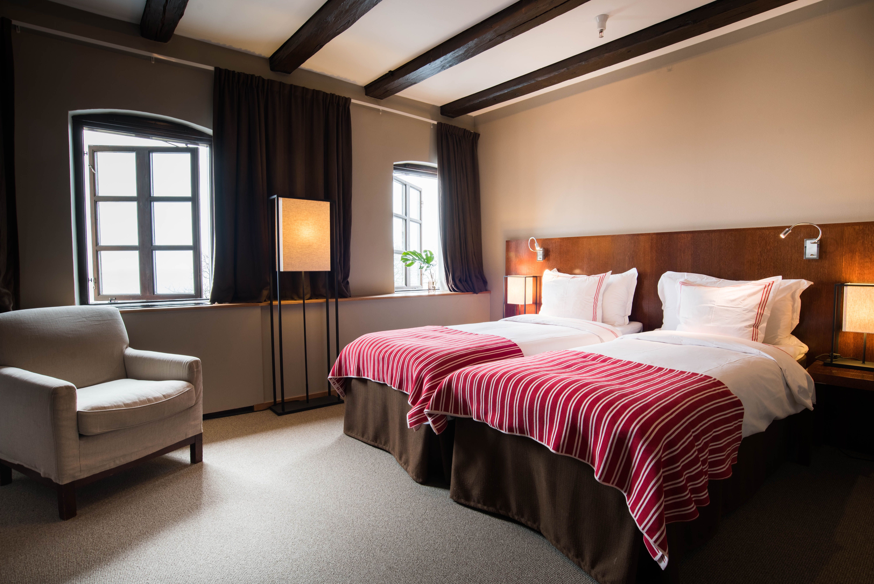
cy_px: 292
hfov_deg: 90.0
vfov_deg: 67.4
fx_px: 437
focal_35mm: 18
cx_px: 437
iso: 200
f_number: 8
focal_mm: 18
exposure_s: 1/13
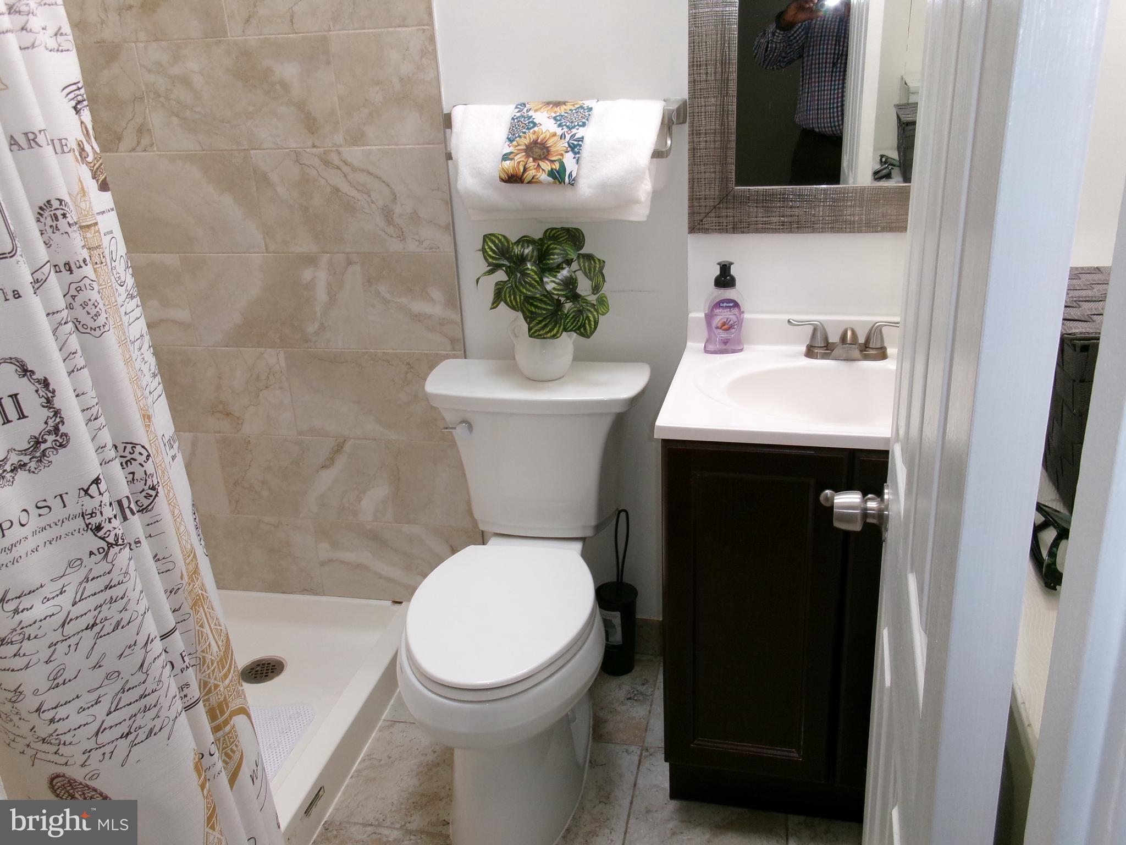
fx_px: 911
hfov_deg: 63.4
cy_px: 422
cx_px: 563
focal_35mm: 28
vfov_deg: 49.7
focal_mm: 5.1
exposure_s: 1/34
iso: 190
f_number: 3.9
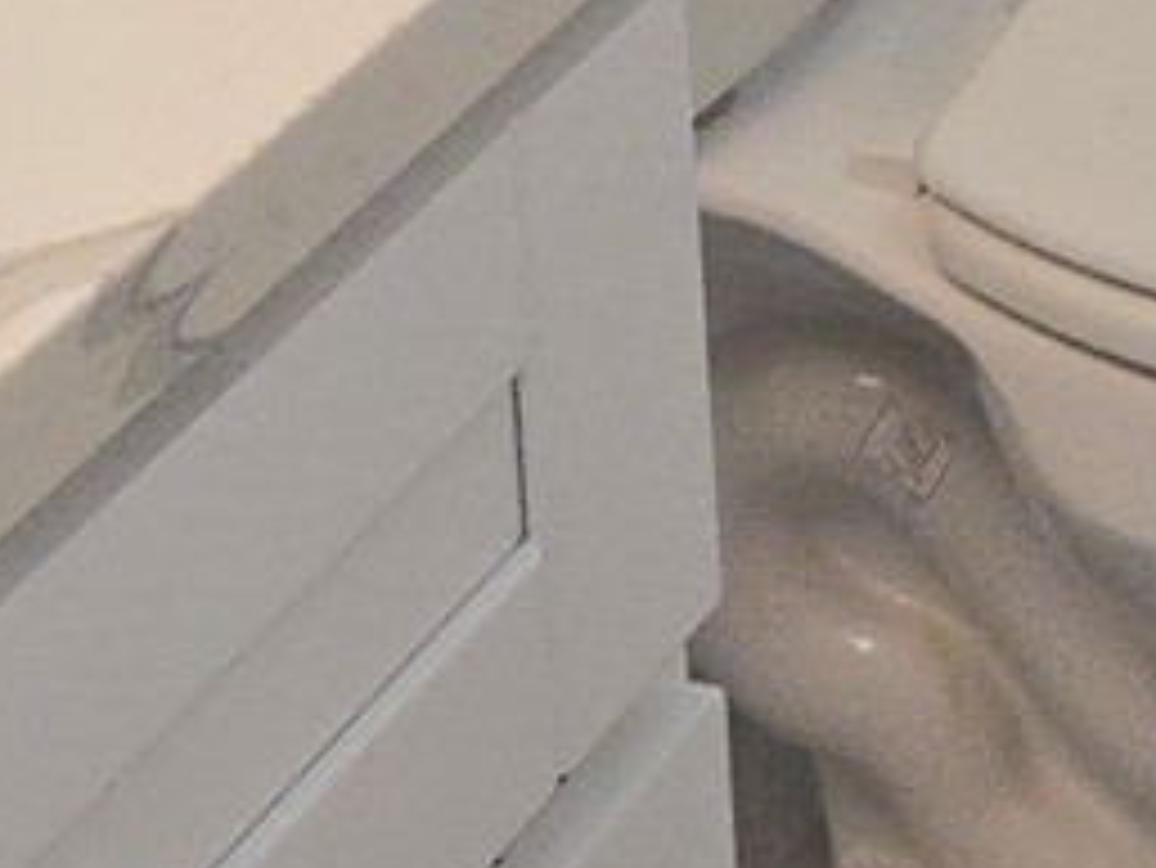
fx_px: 6114
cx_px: 1489
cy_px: -1552
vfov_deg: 7.4
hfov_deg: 10.6
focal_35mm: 183
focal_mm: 5.4
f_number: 1.8
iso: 200
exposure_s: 1/120
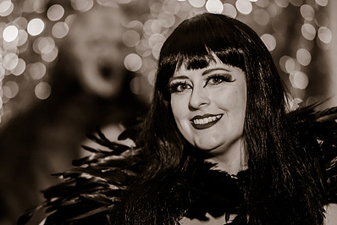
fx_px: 1452
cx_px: 136
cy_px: 134
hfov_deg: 13.2
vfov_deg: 8.9
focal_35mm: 155
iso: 2500
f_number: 2
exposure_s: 1/125
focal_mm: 105
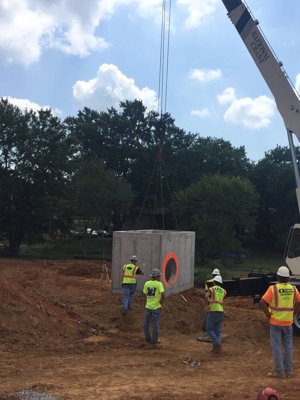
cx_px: 210
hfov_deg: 36.3
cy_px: 201
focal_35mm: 39
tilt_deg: +1.8
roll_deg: -2.9
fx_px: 451
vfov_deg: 47.9
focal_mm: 4.15
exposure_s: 1/3049
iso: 32
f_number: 2.2
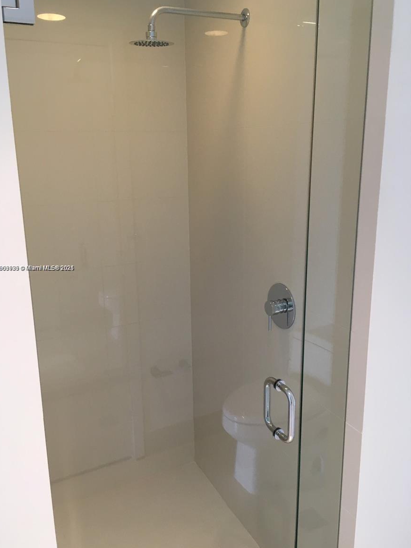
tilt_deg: -13.5
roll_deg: +1.5
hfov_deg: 46.8
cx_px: 200
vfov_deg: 60.0
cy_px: 268
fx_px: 475
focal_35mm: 30
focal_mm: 4.15
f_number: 2.2
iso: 80
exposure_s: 1/30
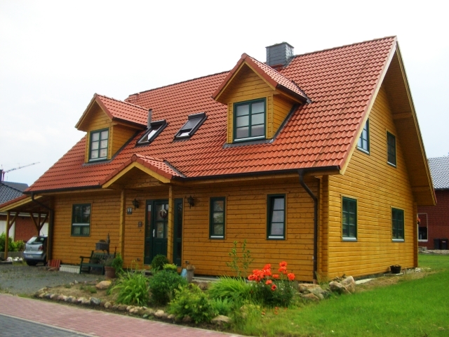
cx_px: 224
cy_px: 168
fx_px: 454
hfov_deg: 52.6
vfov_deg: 40.7
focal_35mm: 35
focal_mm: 5.8
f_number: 2.6
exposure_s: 1/500
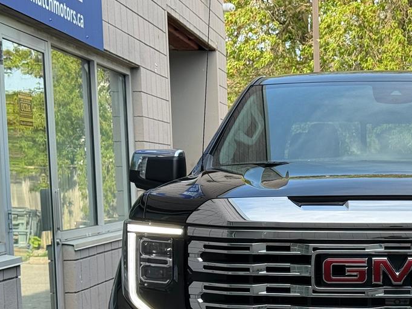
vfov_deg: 16.2
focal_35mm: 90
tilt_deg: -5.2
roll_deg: +1.0
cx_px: 382
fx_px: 1071
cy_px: 270
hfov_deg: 21.2
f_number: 1.78
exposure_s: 1/712
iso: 64
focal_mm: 6.76
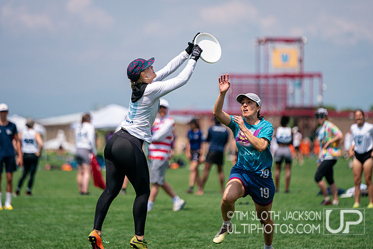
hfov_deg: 8.1
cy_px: 91
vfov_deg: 5.4
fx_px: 2626
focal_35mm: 253
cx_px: 173
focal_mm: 200
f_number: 2.8
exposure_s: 1/16000
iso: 640
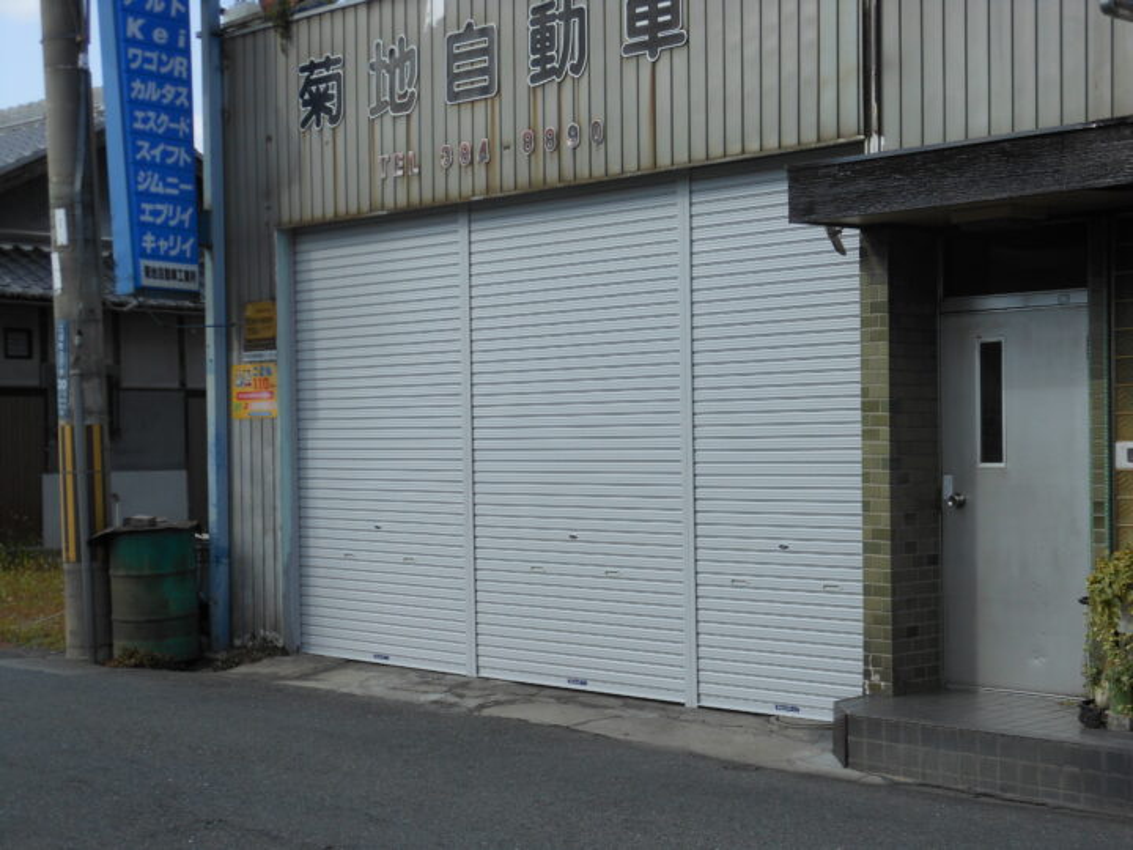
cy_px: 425
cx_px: 566
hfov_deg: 33.8
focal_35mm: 57
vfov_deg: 25.7
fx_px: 1866
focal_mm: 10.2
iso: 80
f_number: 4.1
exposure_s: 1/500
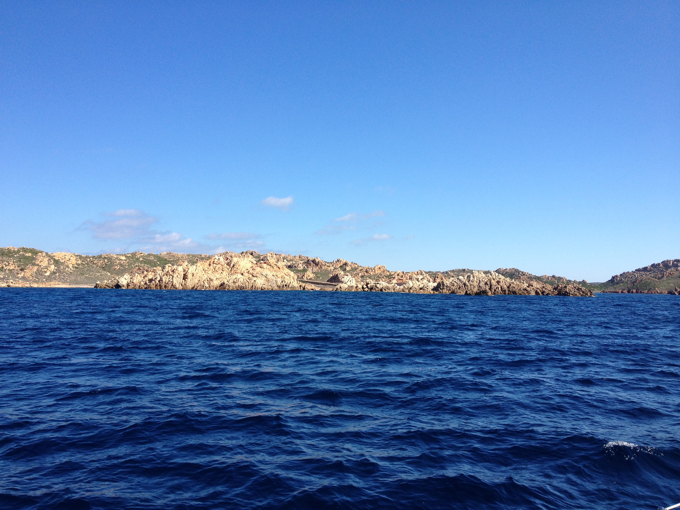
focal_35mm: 35
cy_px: 255
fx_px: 688
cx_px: 340
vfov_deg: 40.7
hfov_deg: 52.6
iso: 64
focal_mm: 4.28
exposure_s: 1/1416
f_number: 2.4
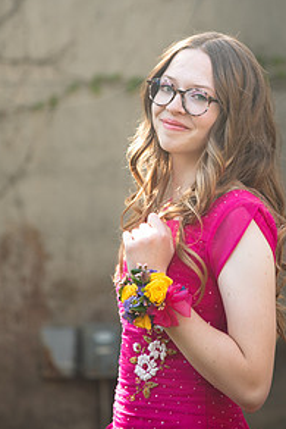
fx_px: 2202
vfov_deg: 11.1
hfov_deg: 7.4
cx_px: 191
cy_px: 123
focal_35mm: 185
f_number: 4
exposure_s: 1/125
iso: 250
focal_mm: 120
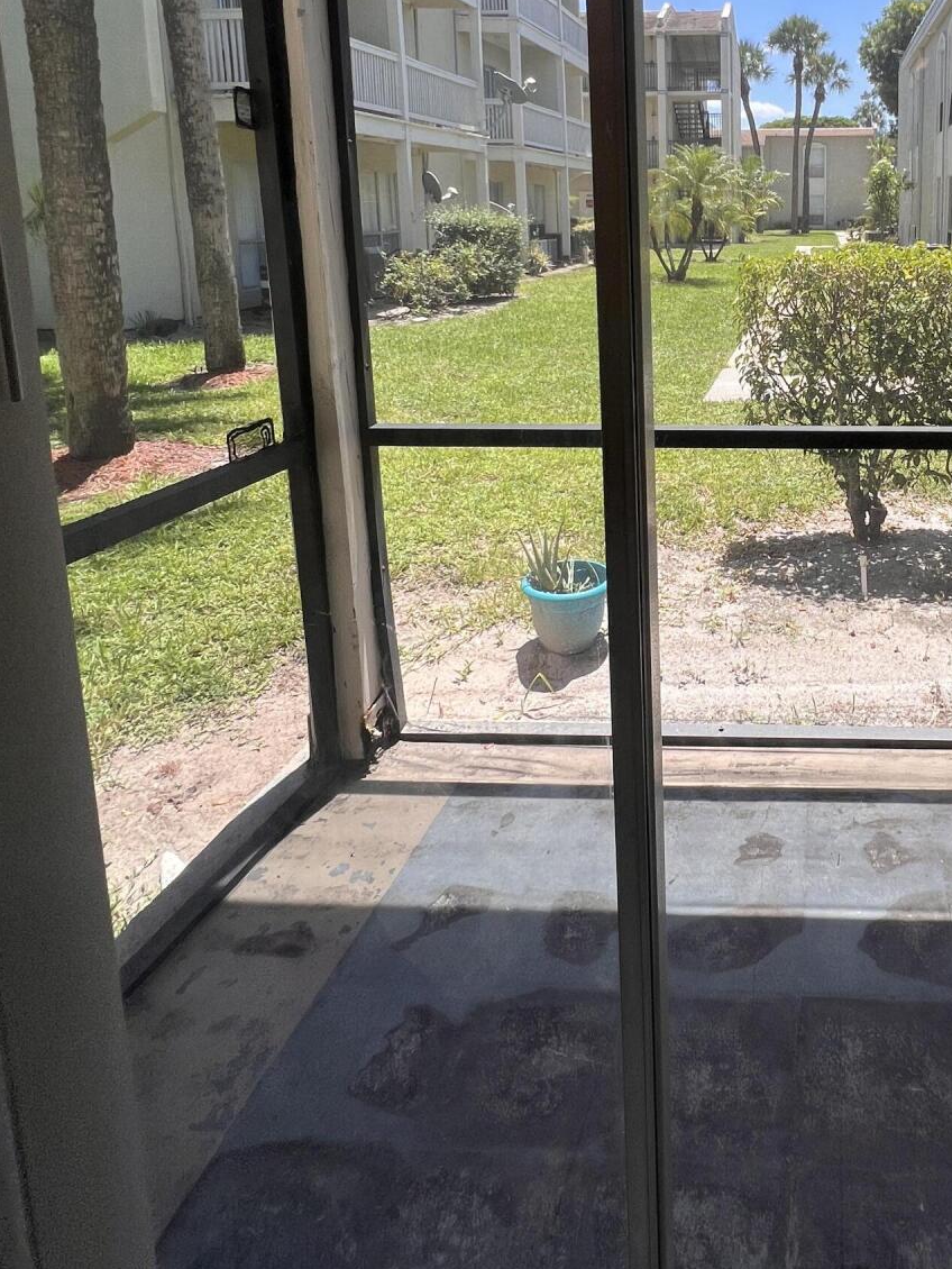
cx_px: 784
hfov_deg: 54.2
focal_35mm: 23
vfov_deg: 69.4
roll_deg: +0.5
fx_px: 843
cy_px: 329
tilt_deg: -6.0
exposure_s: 1/791
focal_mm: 1.57
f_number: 1.8
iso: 32
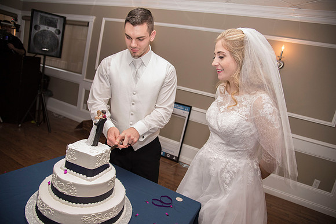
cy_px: 112
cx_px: 168
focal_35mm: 24
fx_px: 224
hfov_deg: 73.7
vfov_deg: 53.2
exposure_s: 1/200
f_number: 4
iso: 2000
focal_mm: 24
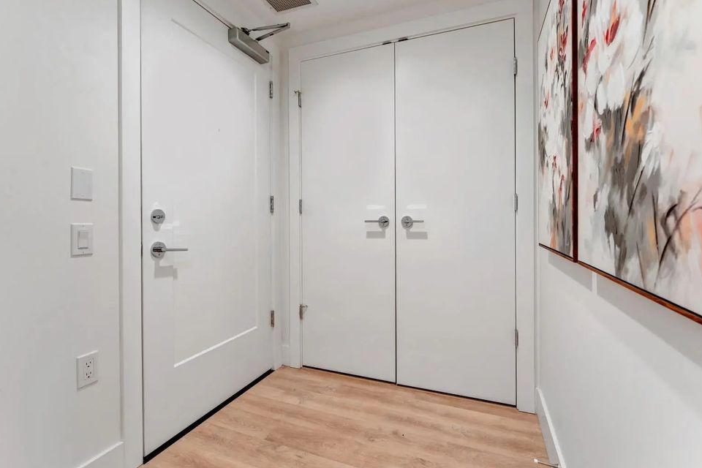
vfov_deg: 71.9
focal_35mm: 17
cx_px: 343
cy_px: 226
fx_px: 322
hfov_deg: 94.9
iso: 400
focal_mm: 15.5
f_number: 8
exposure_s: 1/15
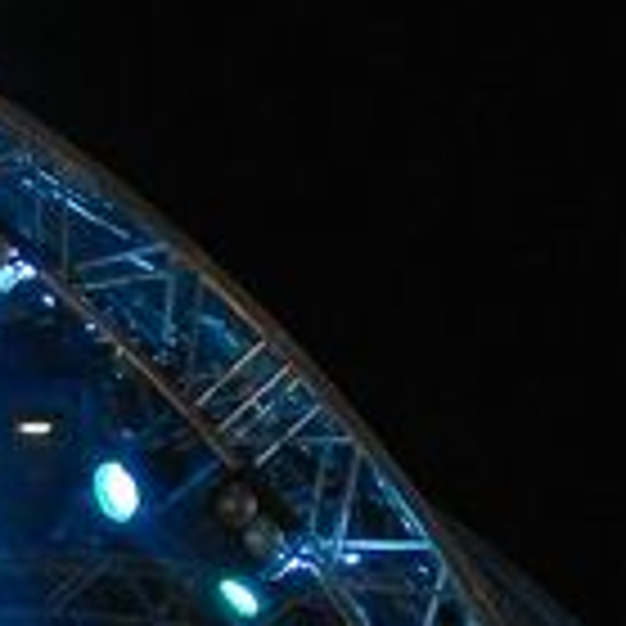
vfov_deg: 8.3
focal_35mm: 205
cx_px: -608
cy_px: 959
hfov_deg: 8.1
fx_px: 4194
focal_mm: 7.7
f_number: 3.6
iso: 1000
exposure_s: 1/30
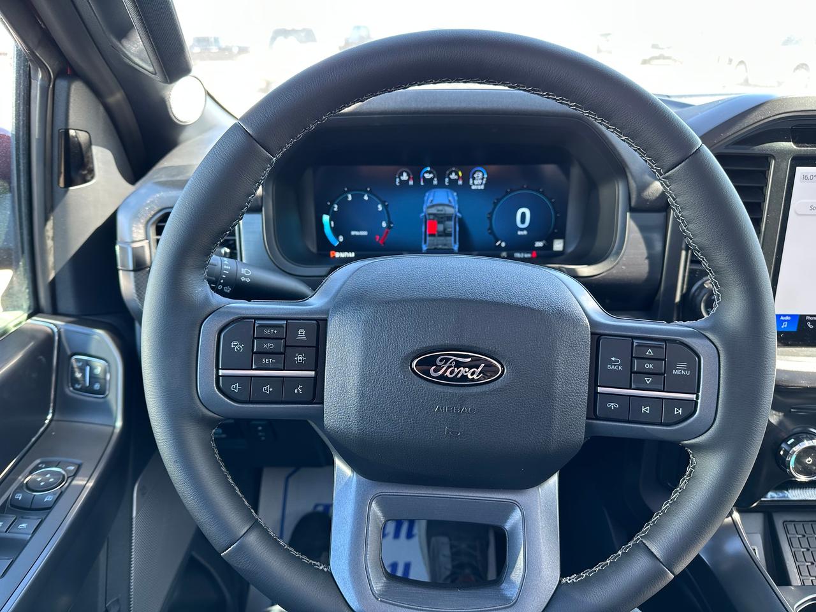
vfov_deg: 56.8
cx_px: 408
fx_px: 566
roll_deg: +1.6
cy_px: 306
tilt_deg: -22.8
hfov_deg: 71.6
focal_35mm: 24
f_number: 1.78
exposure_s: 1/121
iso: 160
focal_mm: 6.86
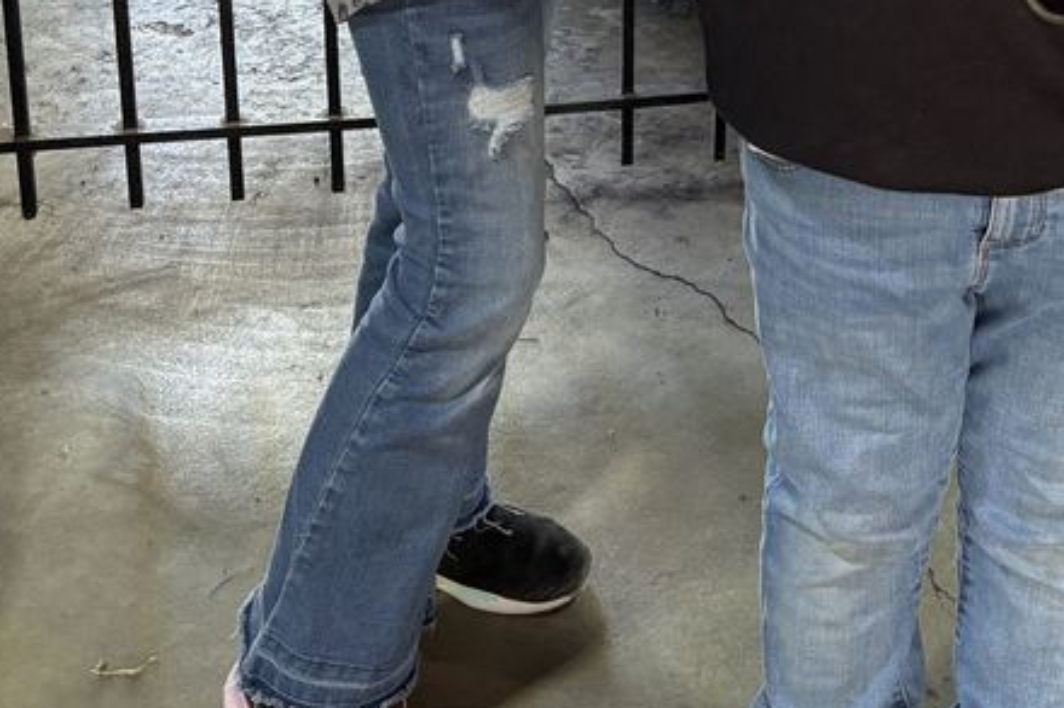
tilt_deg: -15.1
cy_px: -283
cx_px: 912
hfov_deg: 30.8
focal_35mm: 63
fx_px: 1861
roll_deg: -1.3
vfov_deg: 19.4
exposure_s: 1/70
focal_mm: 5.96
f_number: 1.6
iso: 125
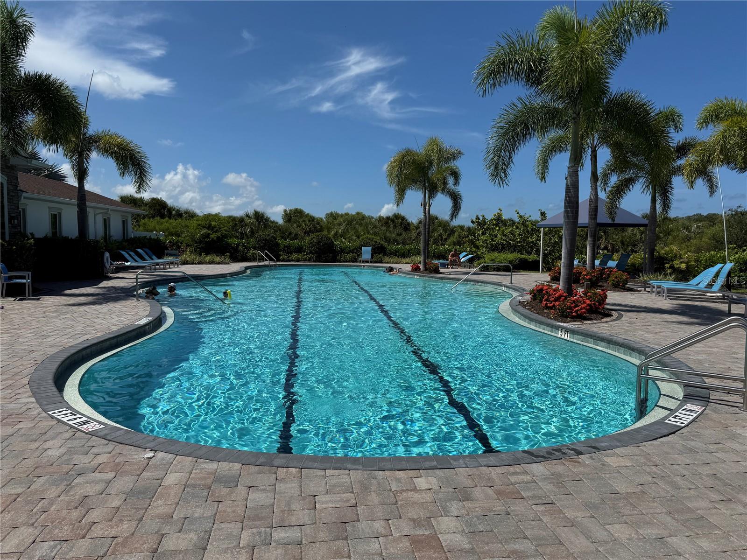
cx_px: 374
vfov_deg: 56.8
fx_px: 518
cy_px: 280
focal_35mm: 24
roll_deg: -0.5
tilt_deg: -3.9
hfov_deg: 71.6
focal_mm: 6.76
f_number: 1.78
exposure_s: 1/10309
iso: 80
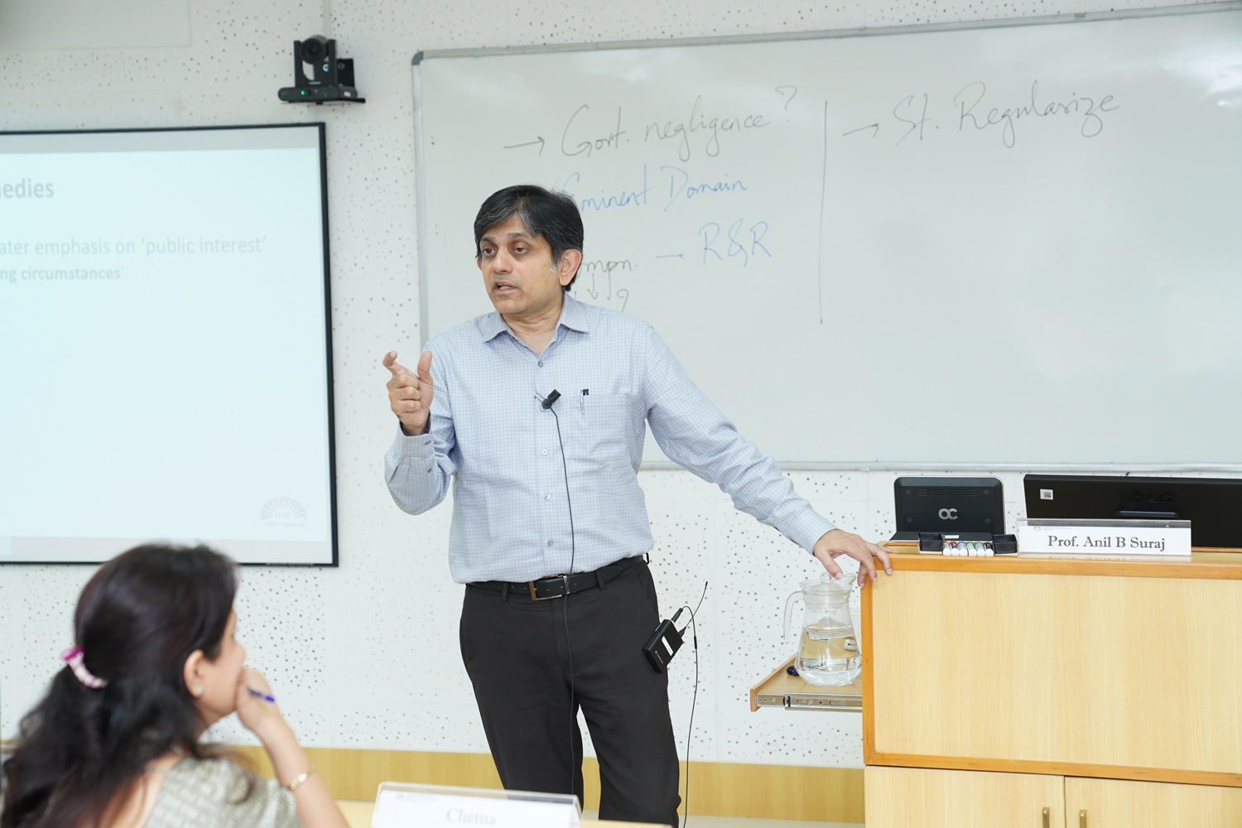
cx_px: 621
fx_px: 2415
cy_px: 414
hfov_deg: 28.8
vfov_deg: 19.5
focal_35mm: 70
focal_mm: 70
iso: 800
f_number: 4
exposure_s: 1/200
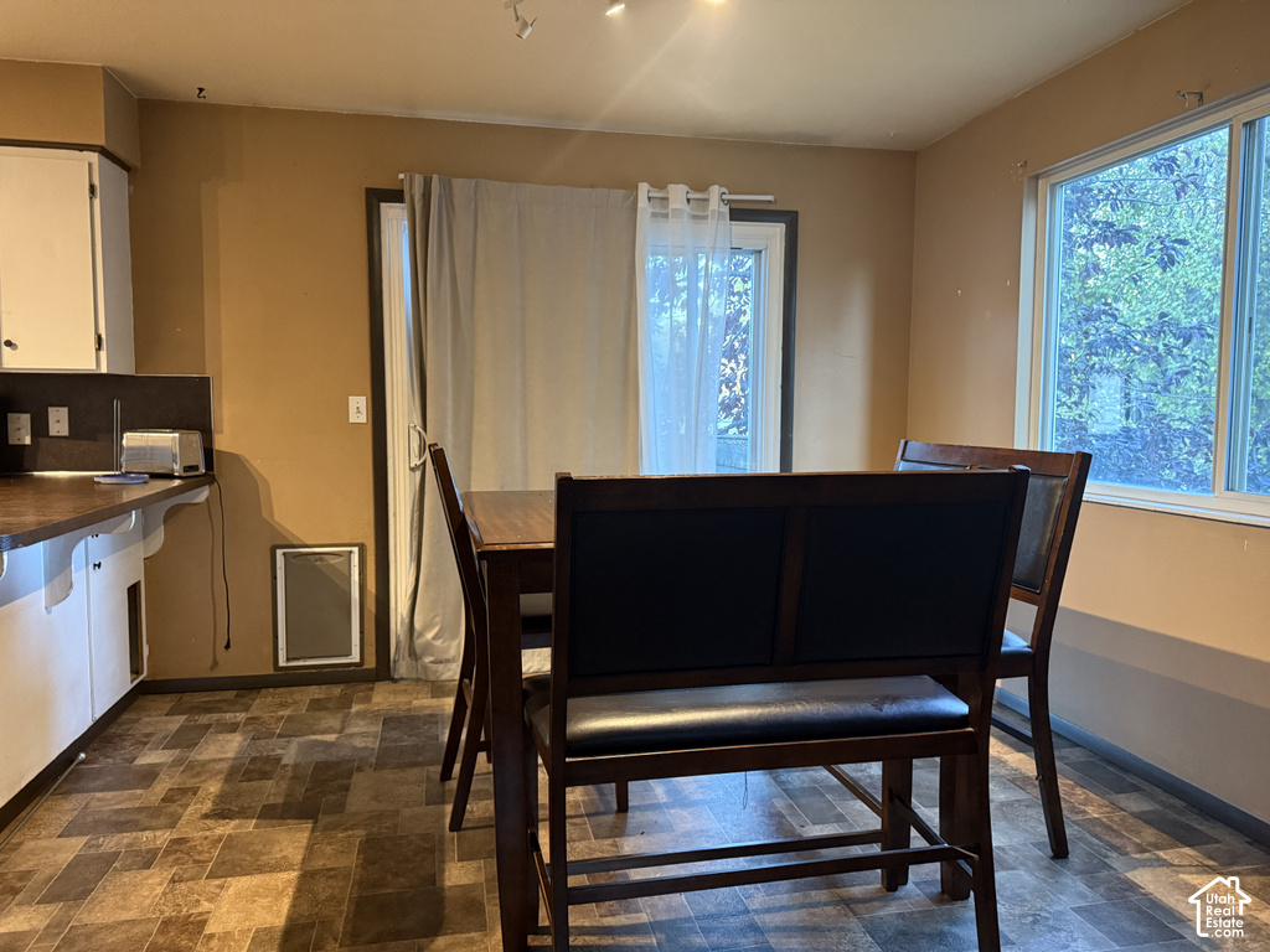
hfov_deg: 71.6
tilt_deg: -3.5
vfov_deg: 56.8
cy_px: 476
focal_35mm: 24
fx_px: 881
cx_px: 635
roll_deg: -0.3
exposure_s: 1/40
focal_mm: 6.76
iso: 640
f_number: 1.78
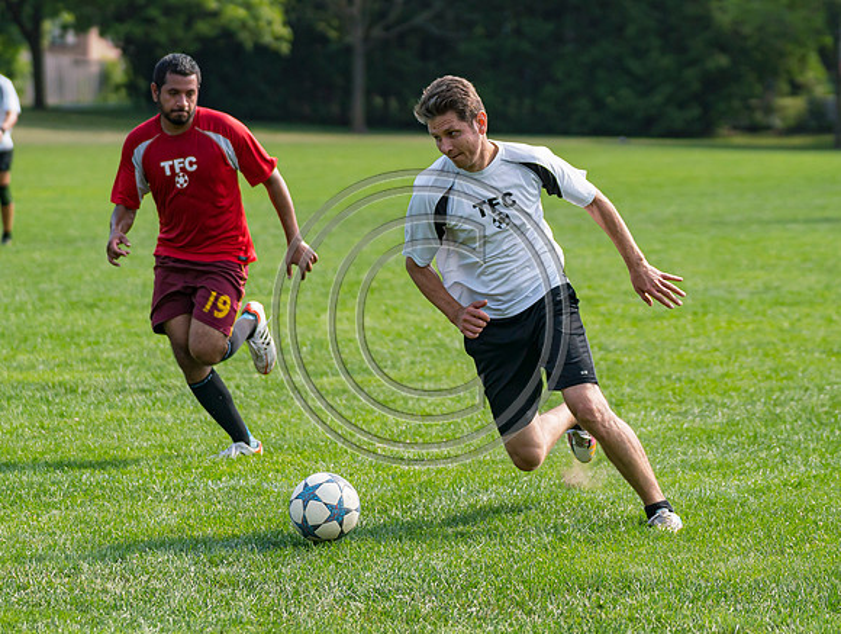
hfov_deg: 9.5
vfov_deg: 7.2
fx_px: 5039
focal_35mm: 207
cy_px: 307
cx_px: 516
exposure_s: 1/4000
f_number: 2.8
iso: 400
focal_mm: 101
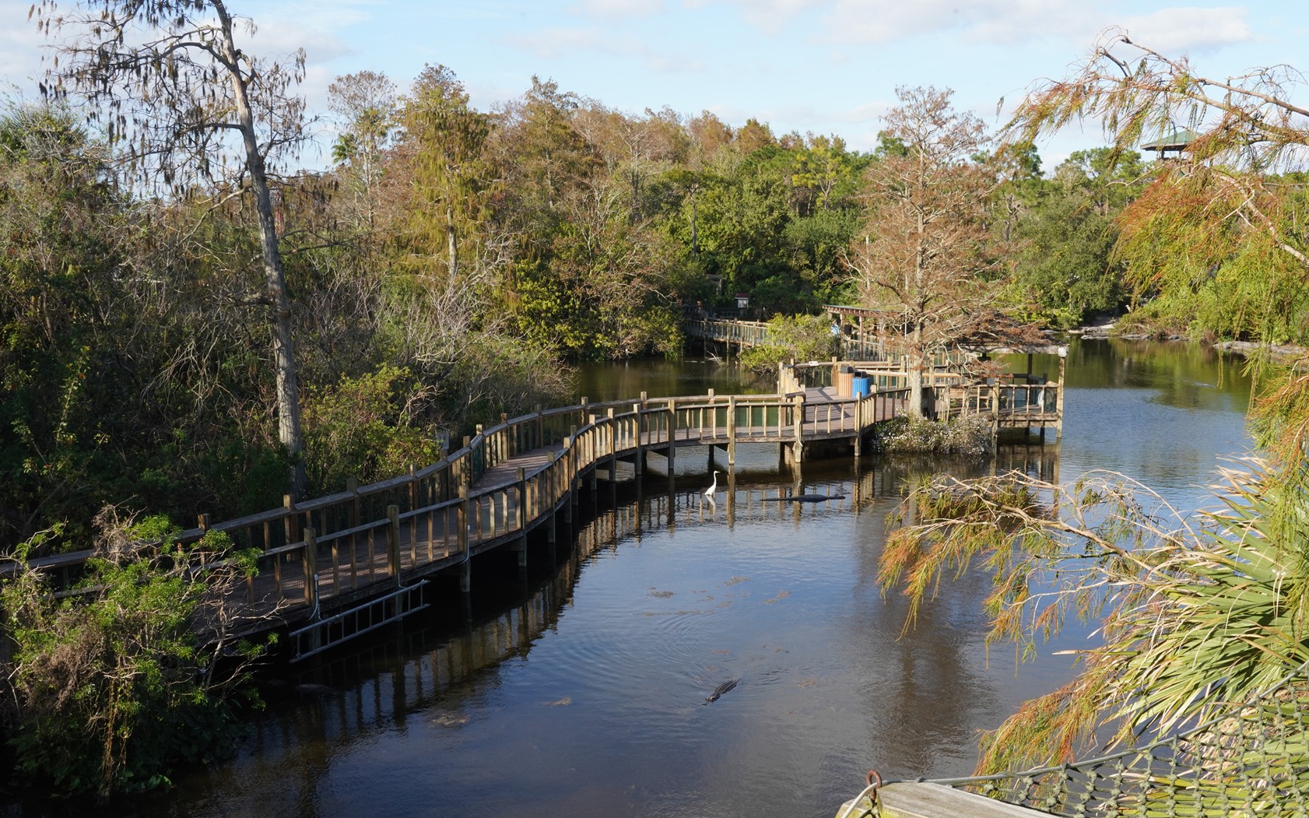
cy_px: 492
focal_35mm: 40
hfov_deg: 49.0
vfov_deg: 31.9
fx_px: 1427
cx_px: 771
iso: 640
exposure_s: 1/100
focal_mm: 33
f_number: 25
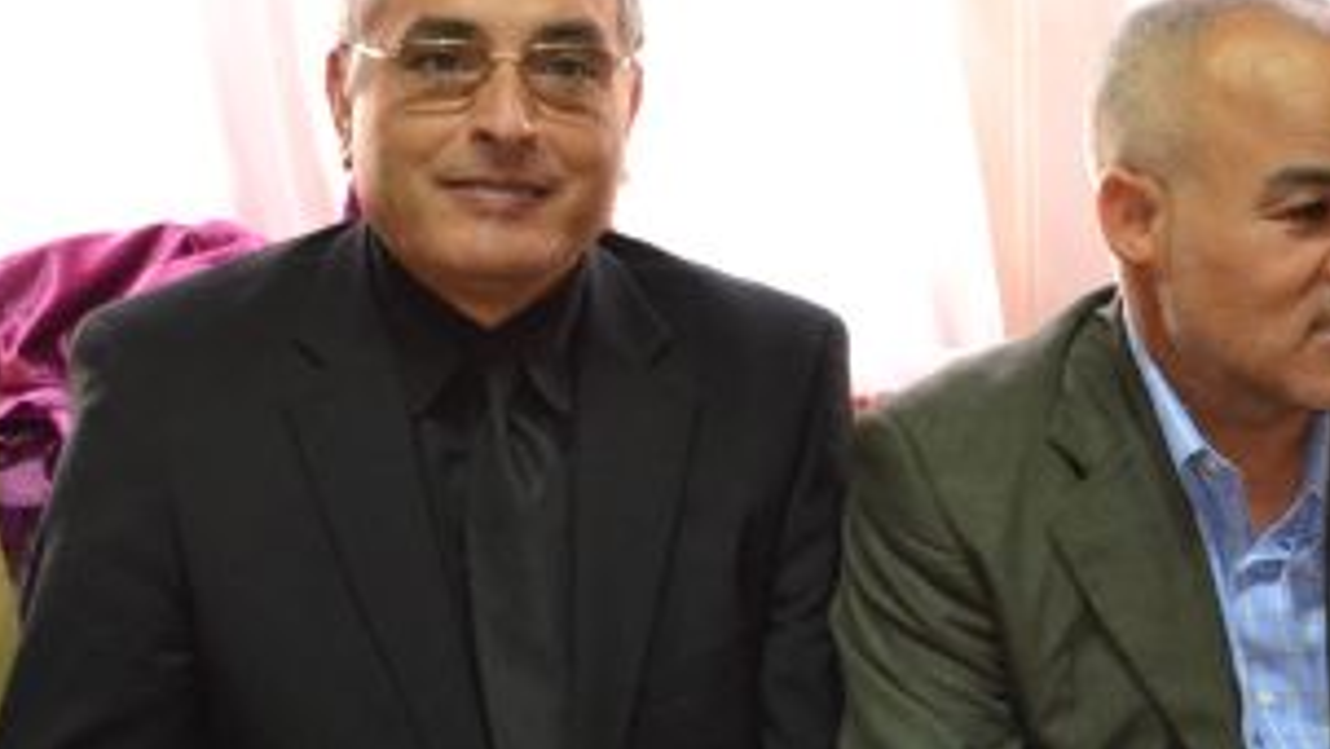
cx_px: 1180
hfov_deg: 17.6
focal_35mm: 120
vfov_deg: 10.1
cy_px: 573
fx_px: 4233
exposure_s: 1/60
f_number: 5
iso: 2000
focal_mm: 36
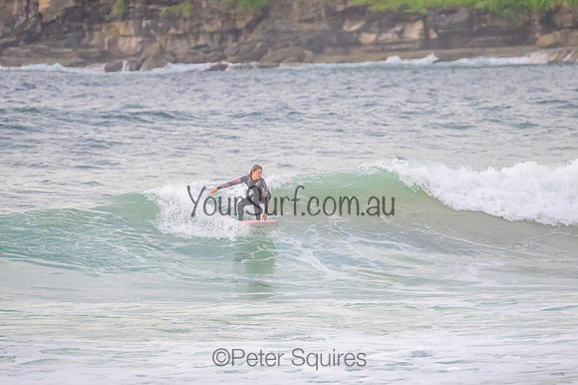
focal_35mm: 600
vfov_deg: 2.3
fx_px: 9627
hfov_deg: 3.4
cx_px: 289
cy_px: 192
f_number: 5.6
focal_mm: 400
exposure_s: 1/2500
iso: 640
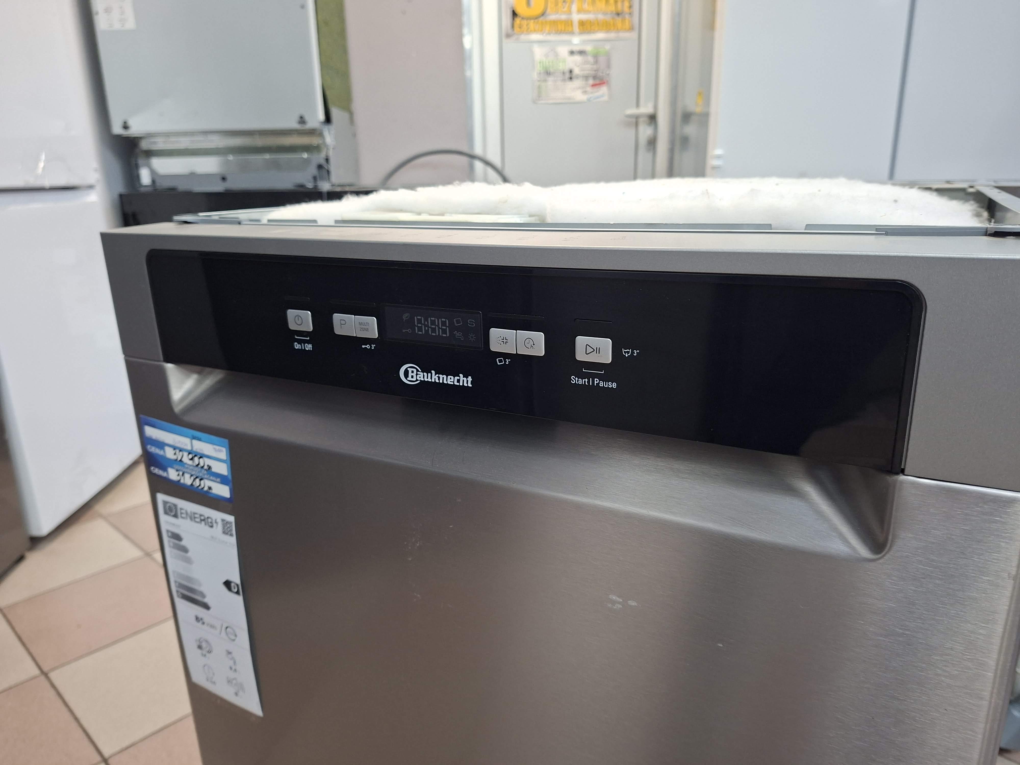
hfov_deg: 73.9
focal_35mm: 23
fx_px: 678
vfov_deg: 58.9
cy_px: 382
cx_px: 510
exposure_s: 1/50
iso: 320
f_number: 1.8
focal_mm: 5.54
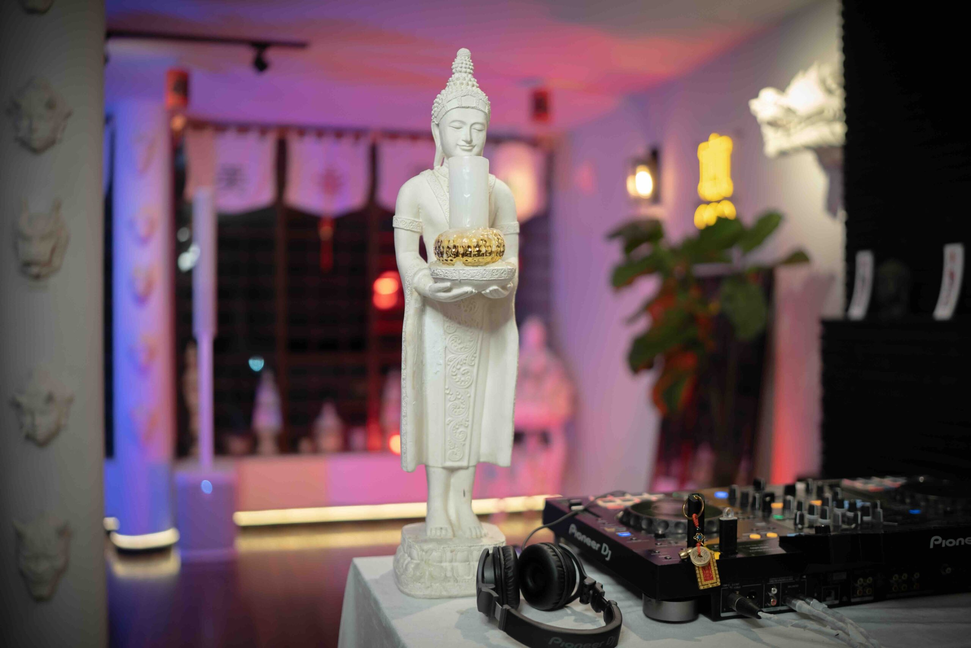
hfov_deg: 54.4
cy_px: 324
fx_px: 944
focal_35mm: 35
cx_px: 486
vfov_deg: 37.9
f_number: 1.4
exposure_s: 1/100
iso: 320
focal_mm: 35
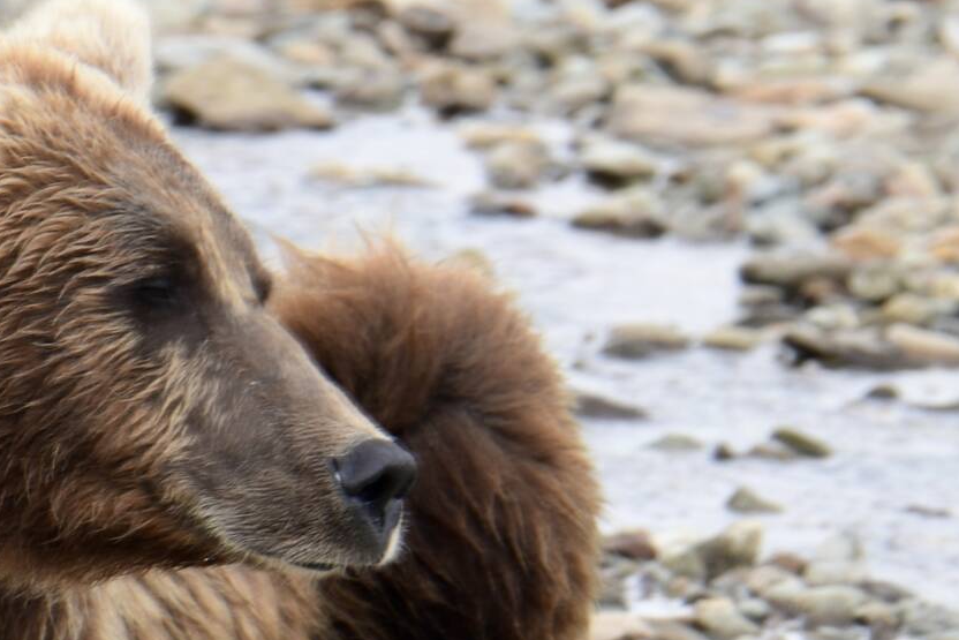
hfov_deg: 1.4
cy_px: 446
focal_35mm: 1442
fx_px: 38417
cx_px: 198
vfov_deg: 1.0
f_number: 7.1
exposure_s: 1/40
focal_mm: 600
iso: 100
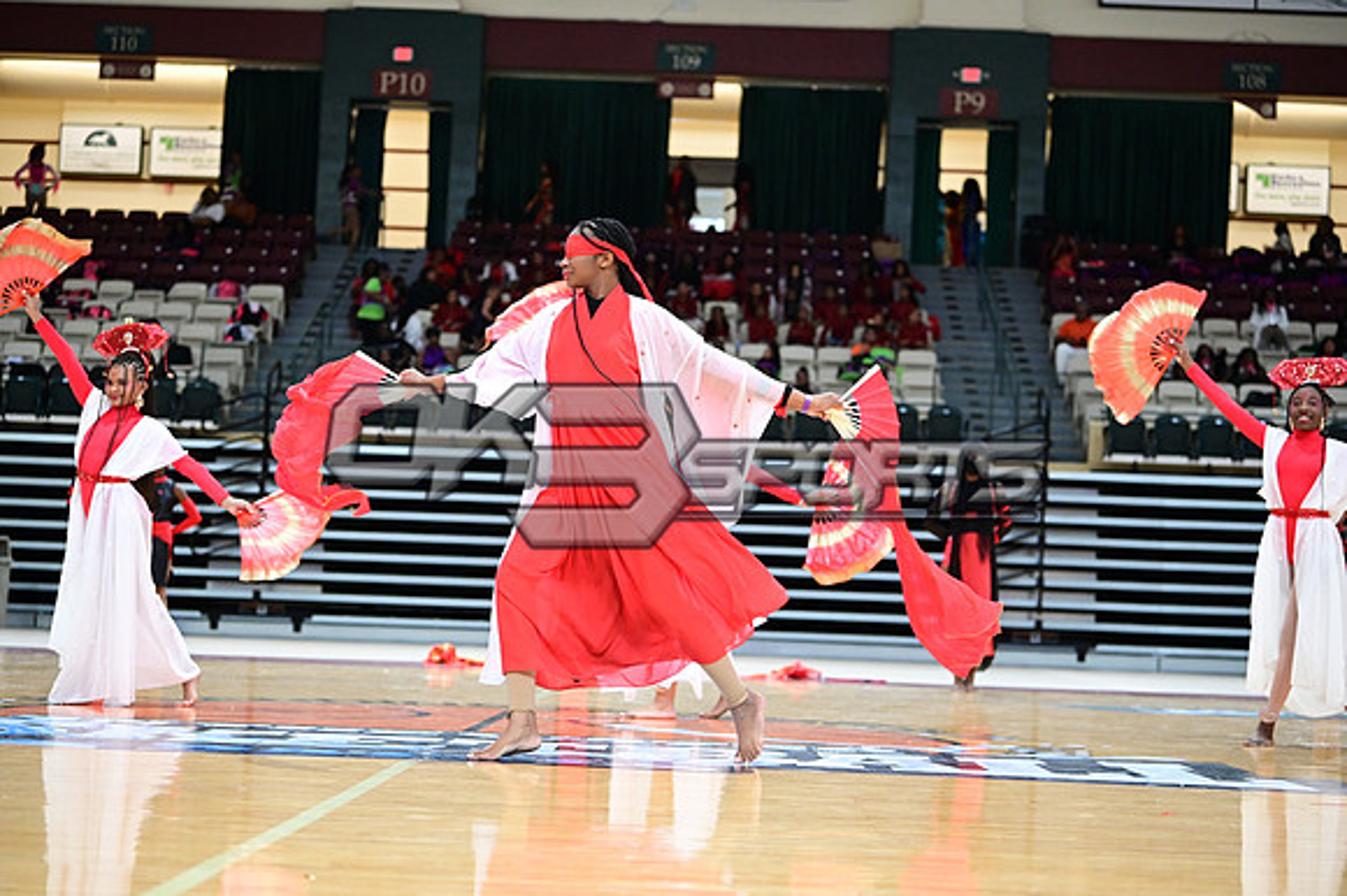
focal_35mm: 70
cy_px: 448
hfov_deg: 28.9
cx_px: 674
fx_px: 2618
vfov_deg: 19.4
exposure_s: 1/1000
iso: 6400
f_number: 3.2
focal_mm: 70
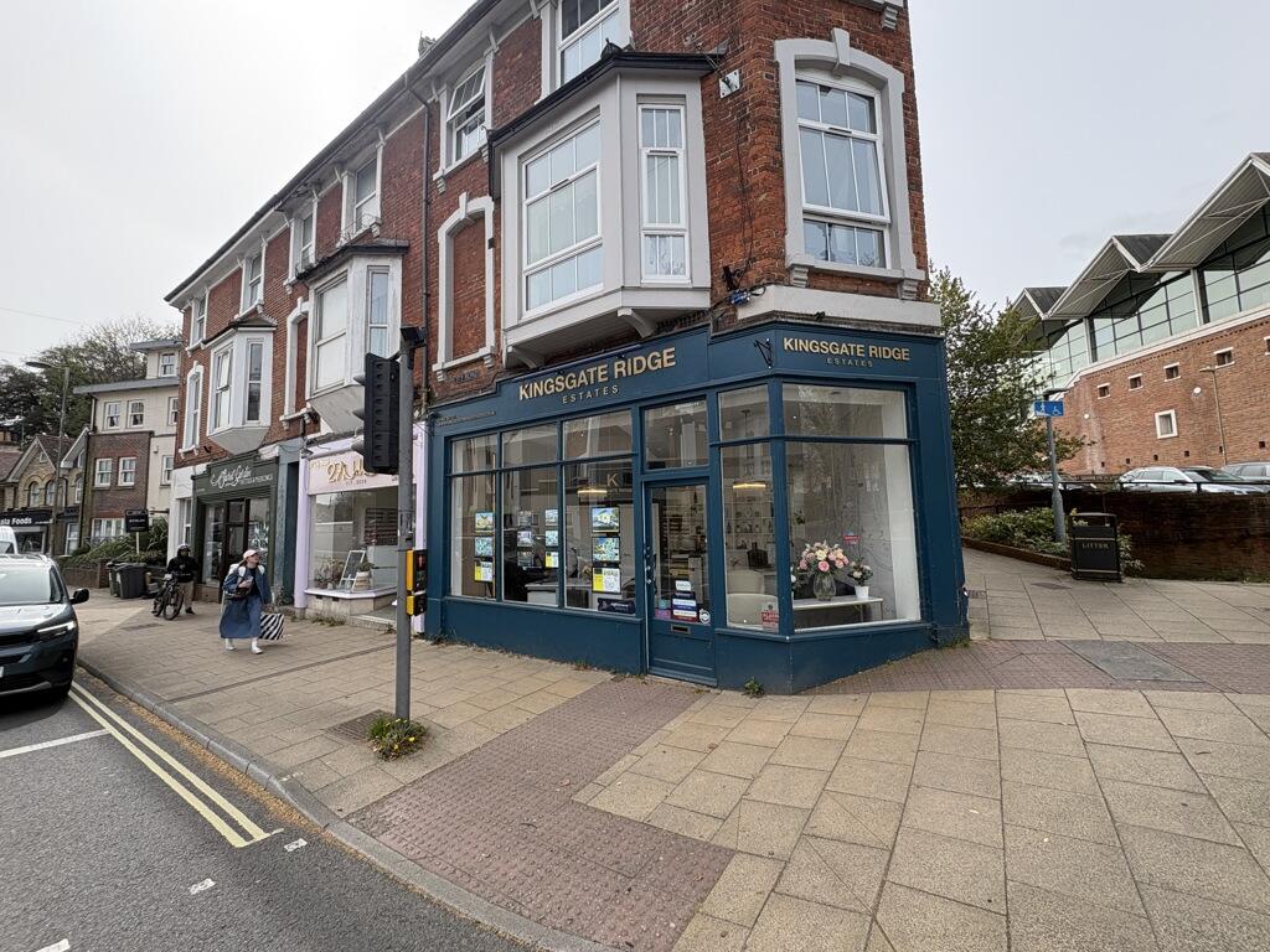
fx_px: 514
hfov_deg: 102.1
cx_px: 635
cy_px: 476
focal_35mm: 14
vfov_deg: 85.7
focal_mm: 2.22
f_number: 2.2
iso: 40
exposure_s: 1/414
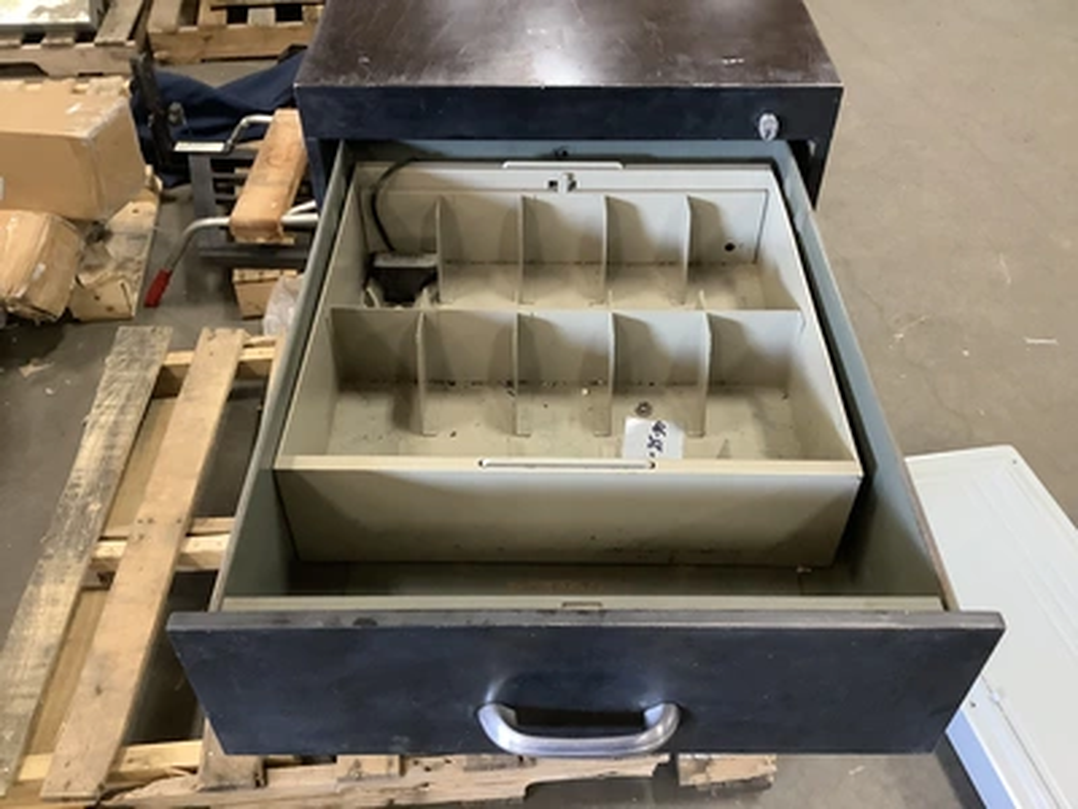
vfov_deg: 45.4
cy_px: 404
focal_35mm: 31
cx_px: 539
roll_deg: -3.2
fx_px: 965
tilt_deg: -43.2
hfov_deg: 58.4
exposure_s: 1/40
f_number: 2.4
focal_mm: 3.3
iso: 320
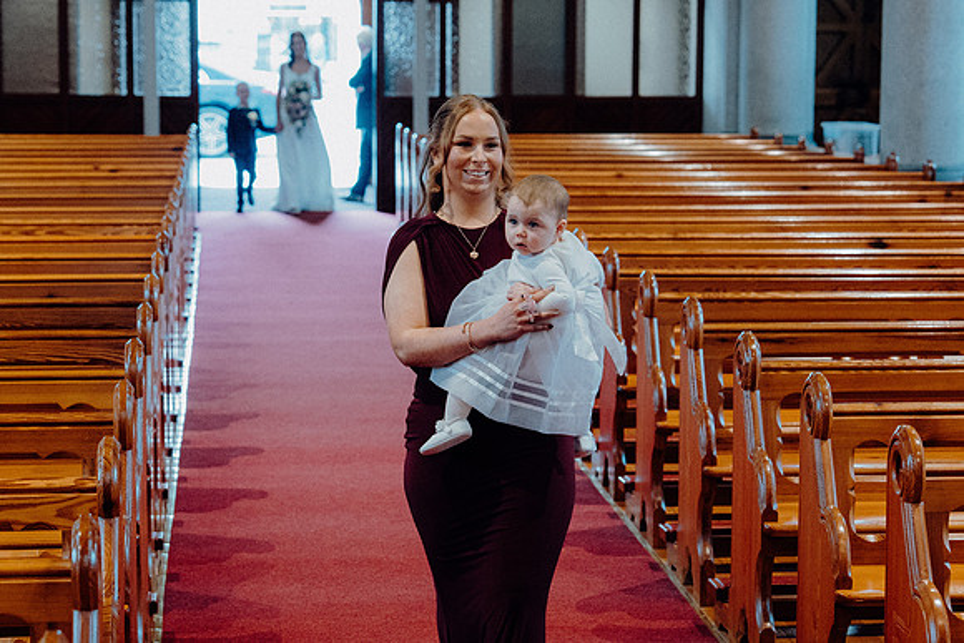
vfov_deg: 14.7
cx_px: 482
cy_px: 322
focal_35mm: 93
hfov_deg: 21.9
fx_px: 2491
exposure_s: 1/200
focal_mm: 62
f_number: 3.5
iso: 3200
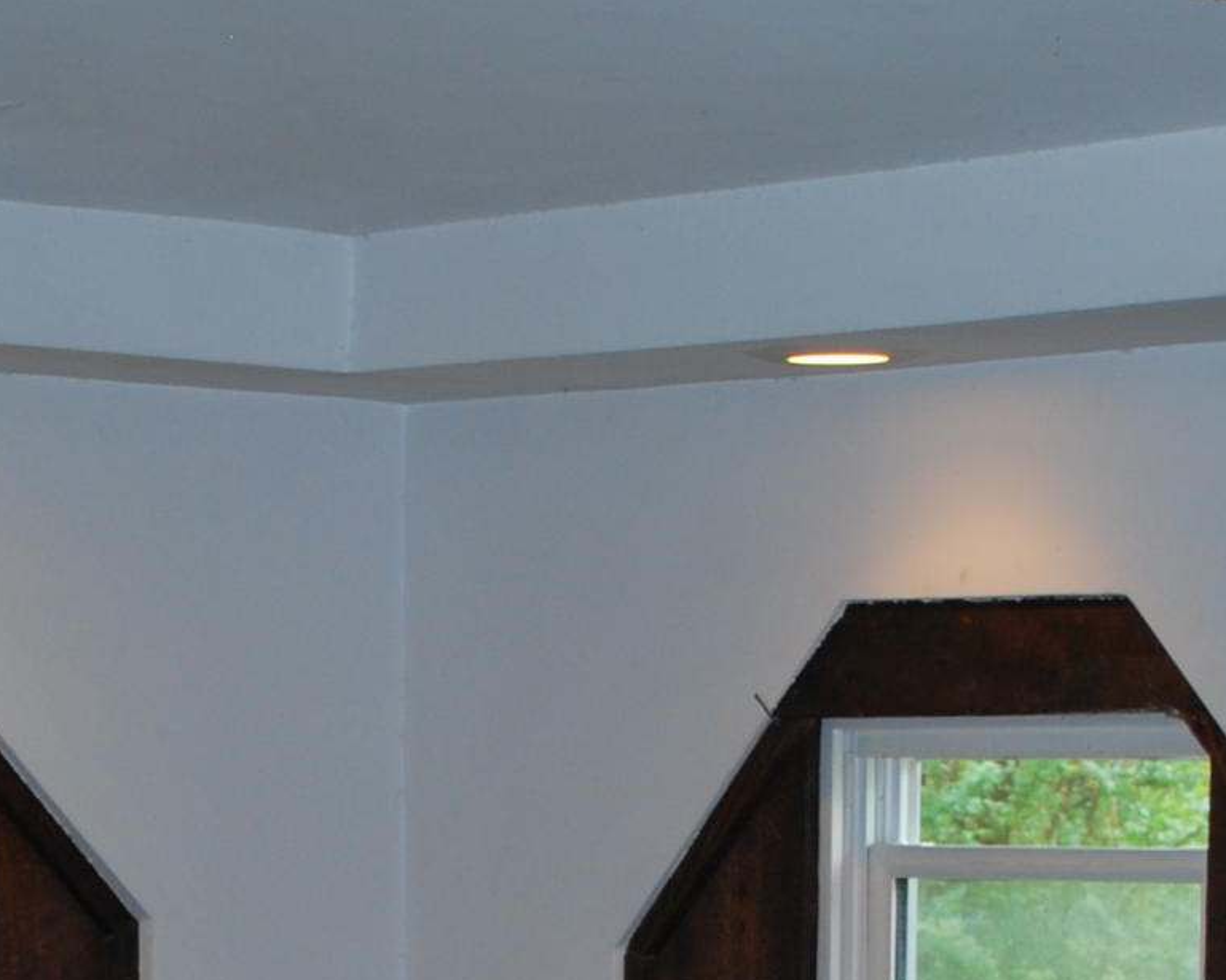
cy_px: 1213
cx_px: 443
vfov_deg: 10.6
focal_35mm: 143
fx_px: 5188
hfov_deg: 13.5
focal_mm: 26
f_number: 4.5
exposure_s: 1/60
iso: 200
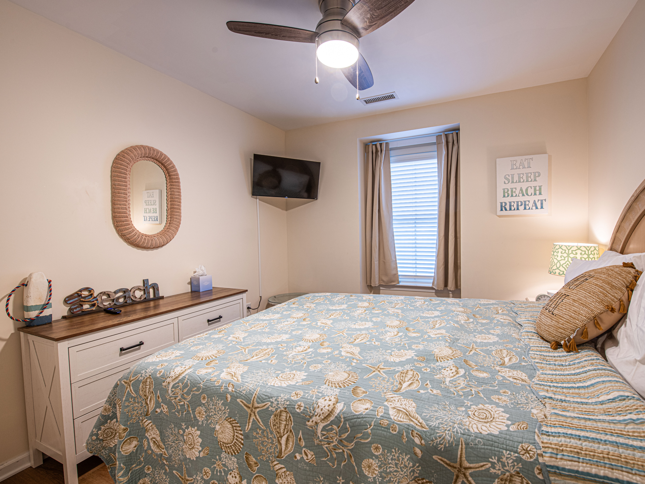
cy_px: 243
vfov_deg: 79.9
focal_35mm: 15
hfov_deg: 95.8
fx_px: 289
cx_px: 364
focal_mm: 14
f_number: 9
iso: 110
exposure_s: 1/2
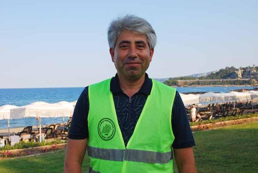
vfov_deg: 30.9
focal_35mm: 44
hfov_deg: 44.9
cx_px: 129
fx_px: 312
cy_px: 86
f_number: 6.3
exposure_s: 1/160
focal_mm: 29
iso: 100
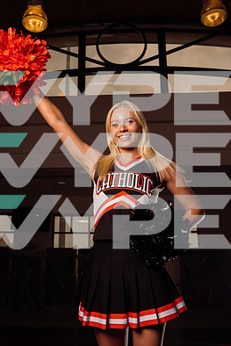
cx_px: 105
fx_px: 385
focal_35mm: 40
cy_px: 161
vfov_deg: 48.4
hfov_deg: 33.4
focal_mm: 35
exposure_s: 1/200
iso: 100
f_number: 7.1
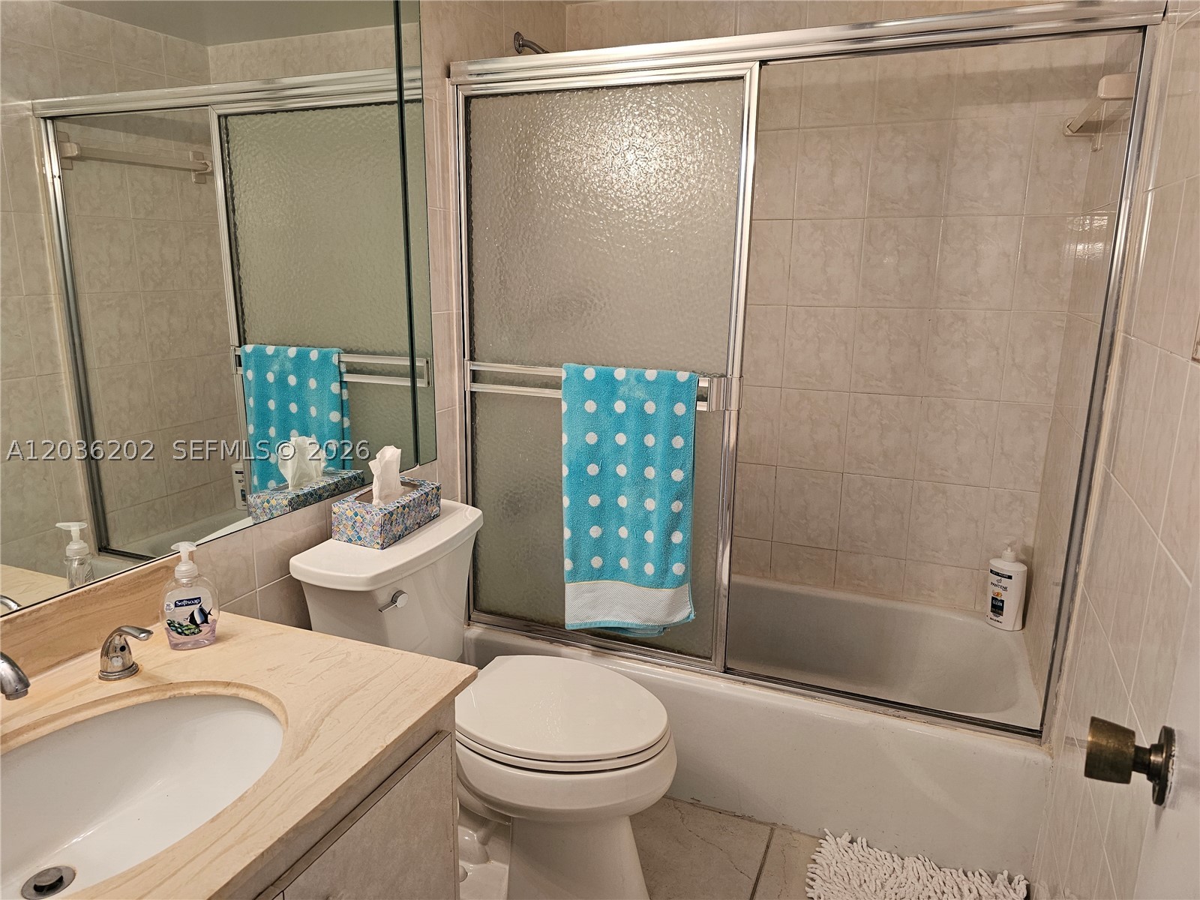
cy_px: 450
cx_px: 600
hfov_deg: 73.9
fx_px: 797
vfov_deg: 58.9
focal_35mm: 23
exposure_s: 1/120
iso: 200
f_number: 1.7
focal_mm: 6.3
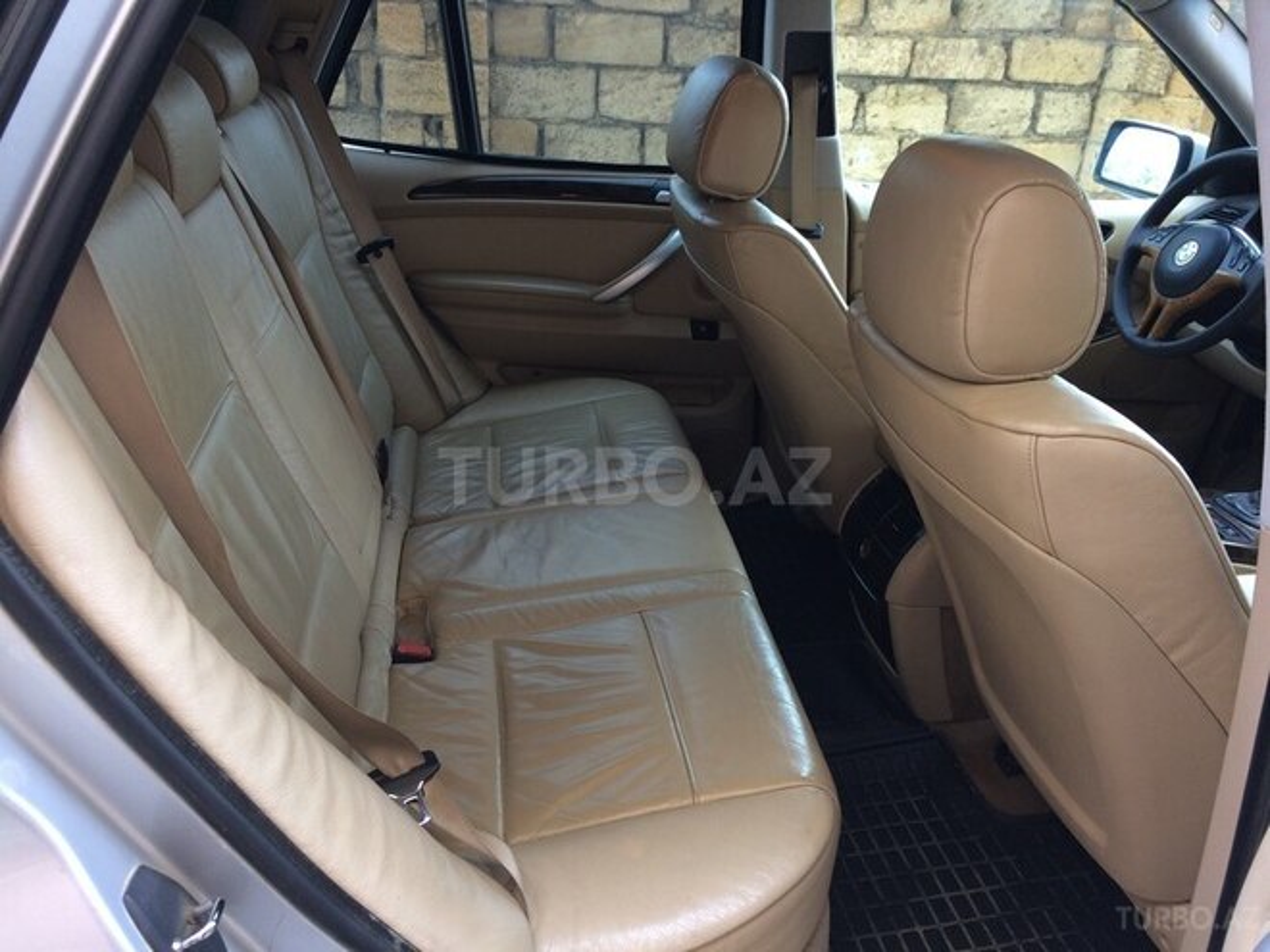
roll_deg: -2.9
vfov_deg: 48.2
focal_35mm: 29
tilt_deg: -26.2
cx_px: 635
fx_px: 1064
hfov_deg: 61.7
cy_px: 476
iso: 50
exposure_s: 1/50
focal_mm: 4.15
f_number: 2.2
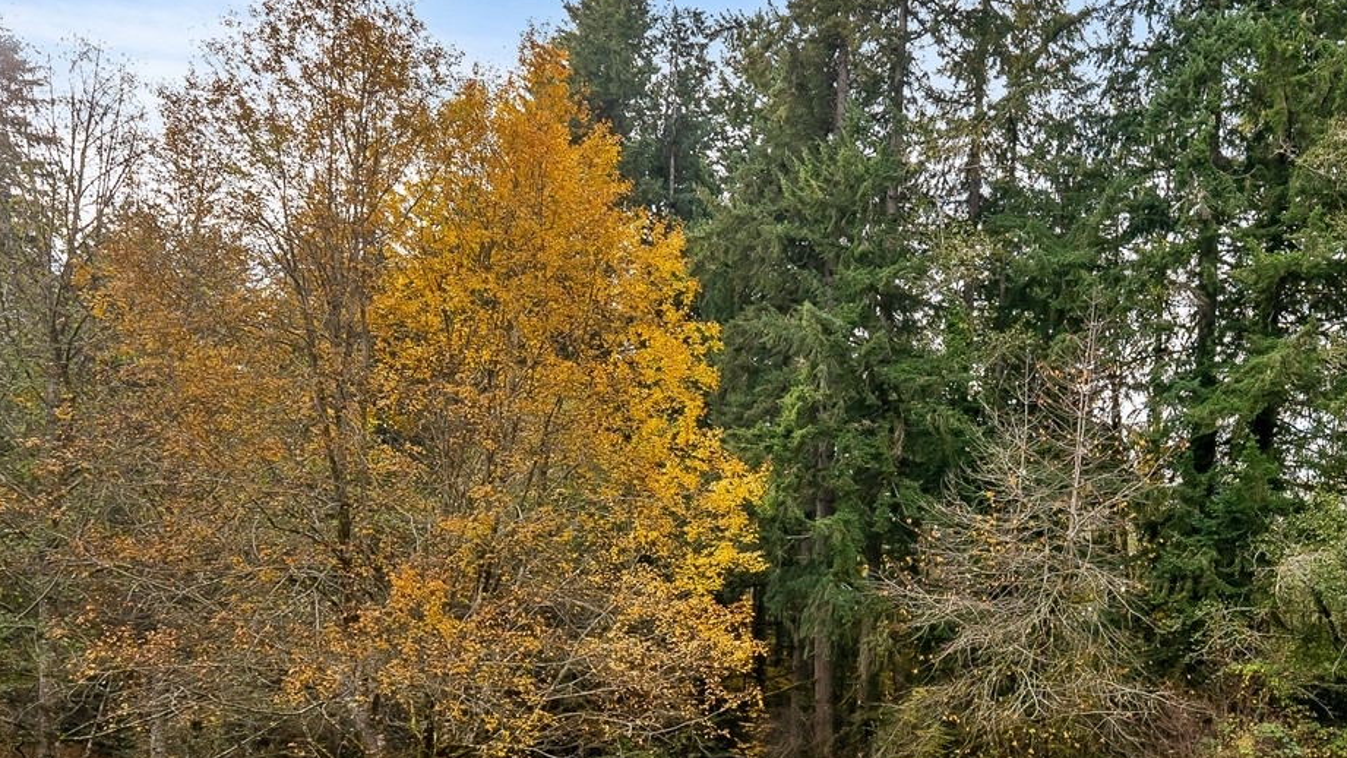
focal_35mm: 27
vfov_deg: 38.8
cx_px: 1074
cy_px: 727
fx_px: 964
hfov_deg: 63.9
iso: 250
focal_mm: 14
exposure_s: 1/100
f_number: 7.1
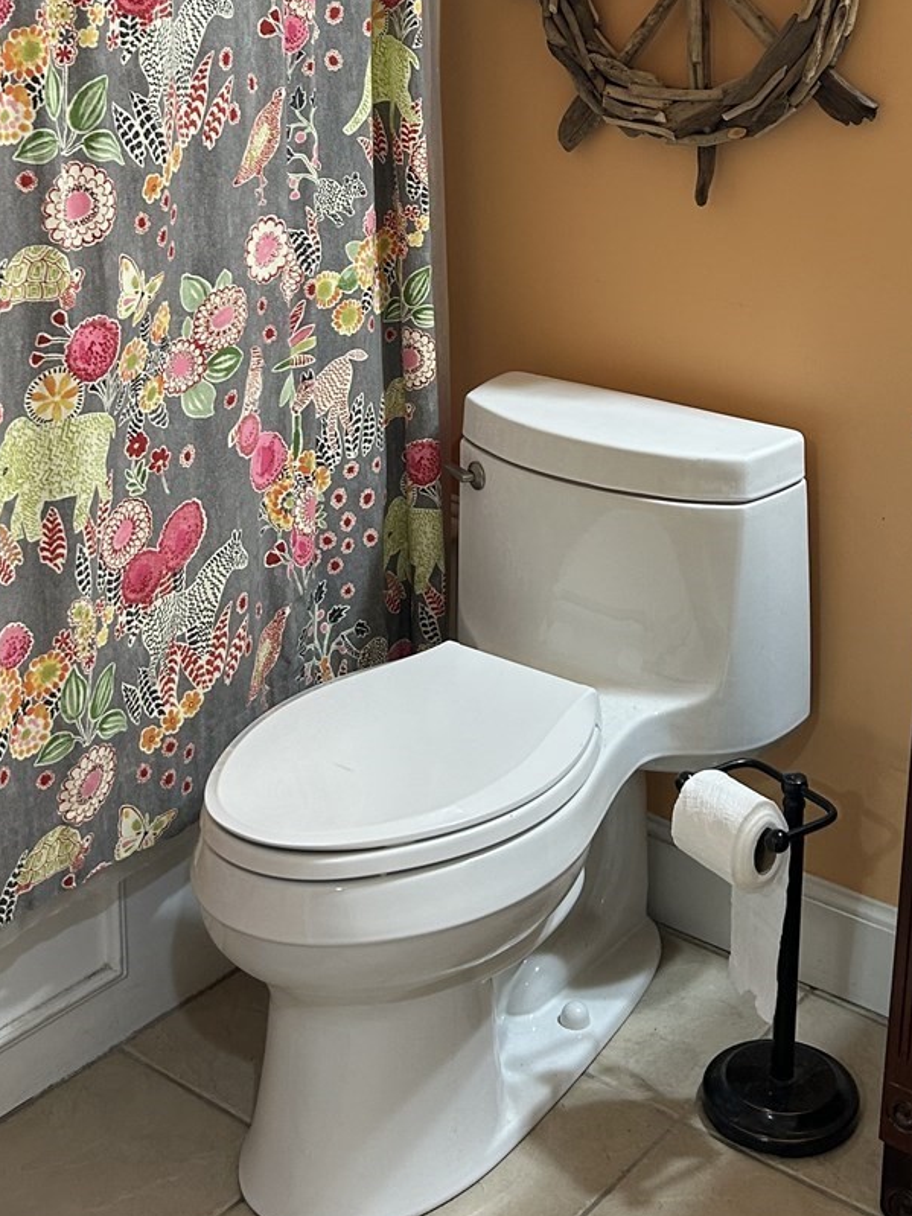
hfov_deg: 28.9
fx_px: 1757
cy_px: 310
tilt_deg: -15.2
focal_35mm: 50
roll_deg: -3.1
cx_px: 606
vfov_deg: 37.3
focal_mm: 5.7
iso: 125
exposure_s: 1/60
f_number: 1.5
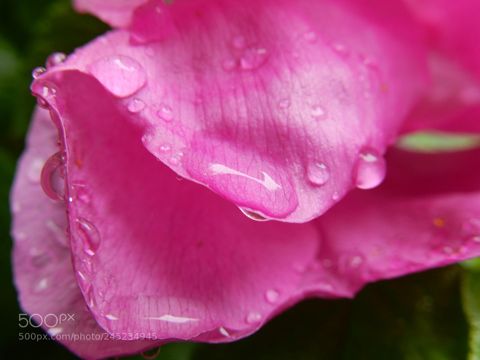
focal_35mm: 36
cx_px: 240
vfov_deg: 39.7
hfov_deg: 51.4
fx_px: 499
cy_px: 180
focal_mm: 6.4
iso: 125
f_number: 4
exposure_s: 1/50
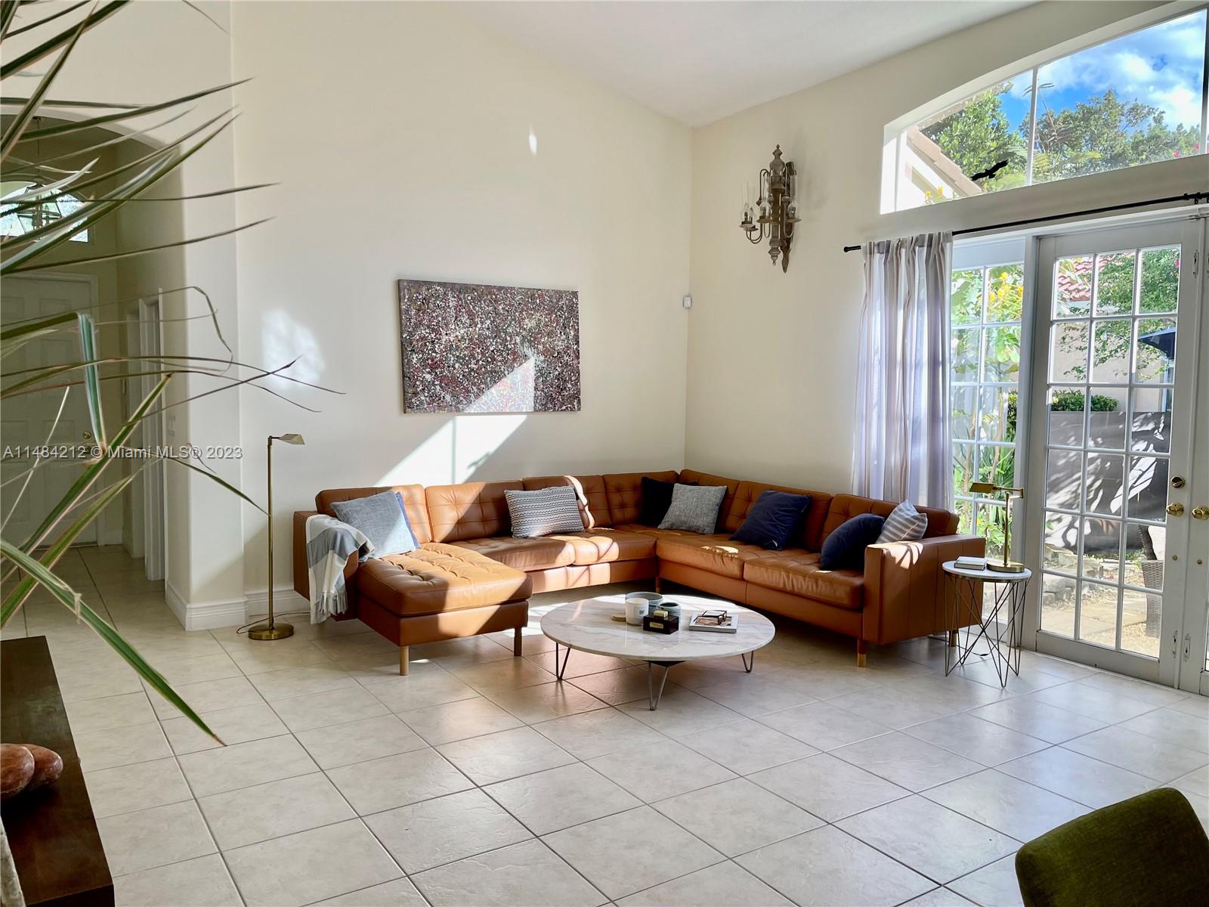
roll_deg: -0.8
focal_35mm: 26
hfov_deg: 67.3
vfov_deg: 53.1
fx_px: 908
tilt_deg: -5.2
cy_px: 454
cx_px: 604
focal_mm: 5.1
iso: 32
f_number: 1.6
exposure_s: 1/121
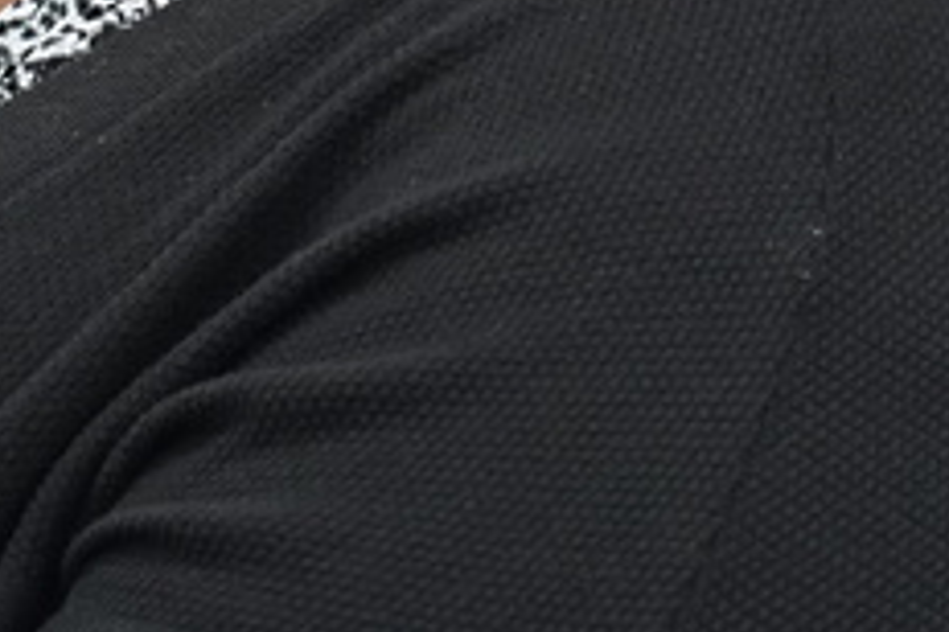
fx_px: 8171
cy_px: -634
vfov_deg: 4.4
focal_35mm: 310
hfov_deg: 6.6
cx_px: 563
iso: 4000
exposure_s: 1/160
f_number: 4
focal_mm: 70
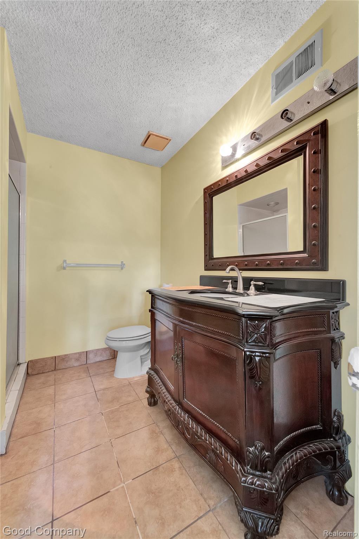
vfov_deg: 104.3
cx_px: 180
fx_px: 210
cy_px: 270
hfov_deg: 81.1
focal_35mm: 14
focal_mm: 14
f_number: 9
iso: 4000
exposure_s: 1/10
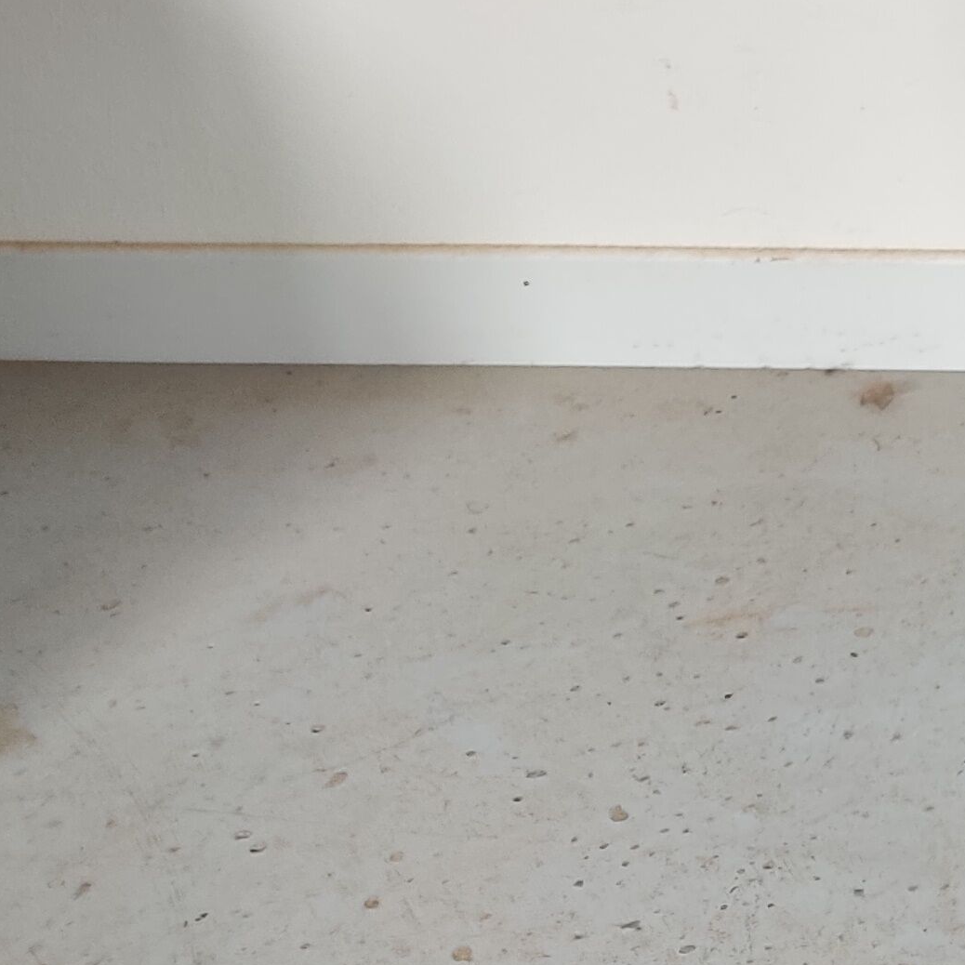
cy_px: -54
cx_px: 1723
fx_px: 2902
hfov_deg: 16.1
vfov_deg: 18.3
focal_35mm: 92
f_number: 1.65
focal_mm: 4.75
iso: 125
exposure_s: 1/50
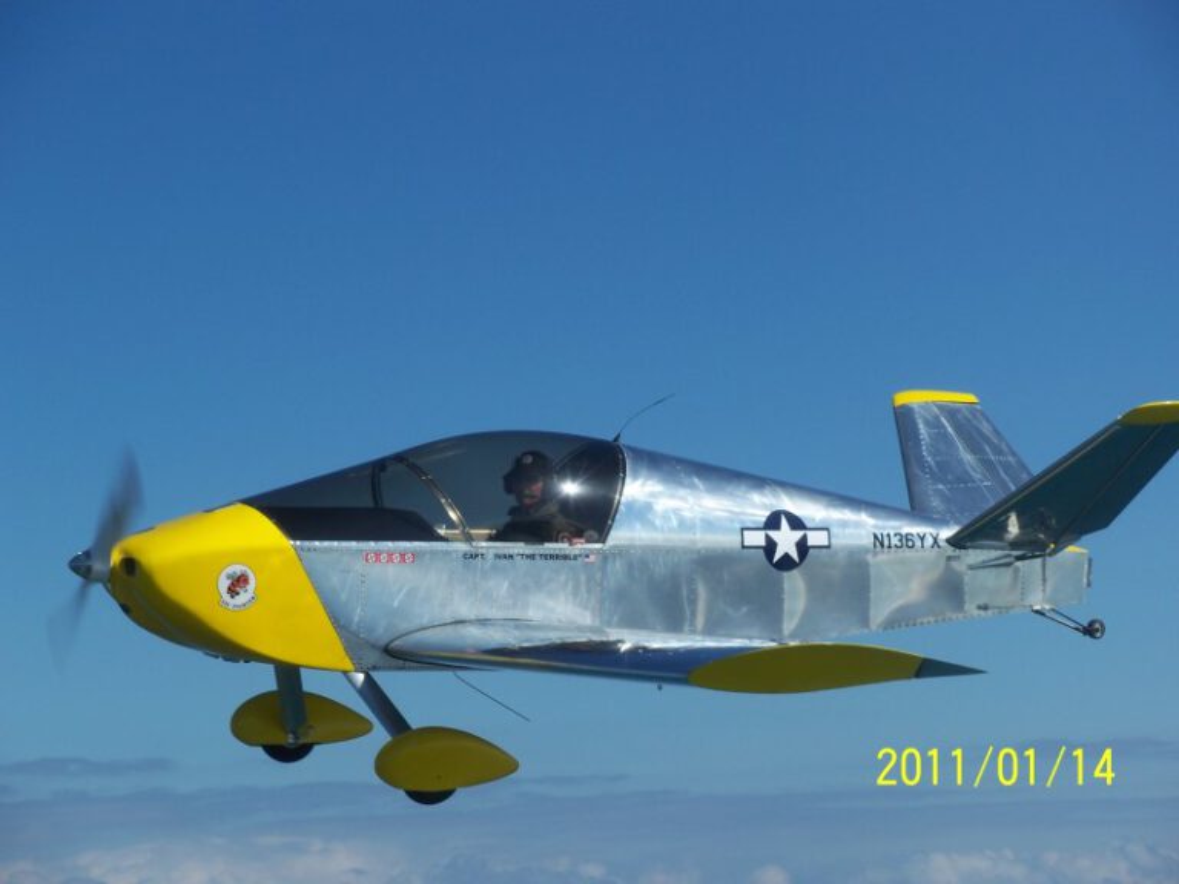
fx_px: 3849
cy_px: 442
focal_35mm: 113
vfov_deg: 13.1
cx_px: 590
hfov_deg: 17.4
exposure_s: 1/640
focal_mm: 23.9
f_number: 5
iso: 64
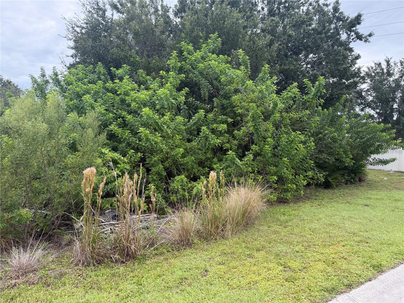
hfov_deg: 71.6
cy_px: 152
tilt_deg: -1.3
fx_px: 280
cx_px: 202
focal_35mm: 24
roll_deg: -1.2
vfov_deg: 56.8
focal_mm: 6.76
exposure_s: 1/435
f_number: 1.78
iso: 100
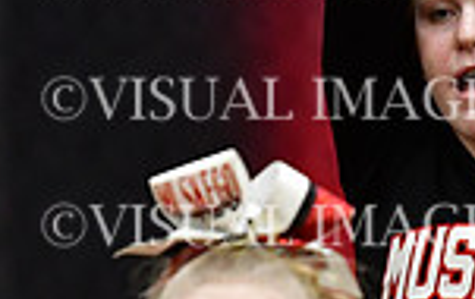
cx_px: 497
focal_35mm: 1172
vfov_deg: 1.1
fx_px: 15200
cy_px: 162
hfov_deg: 1.8
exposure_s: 1/500
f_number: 3.5
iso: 4000
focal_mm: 200
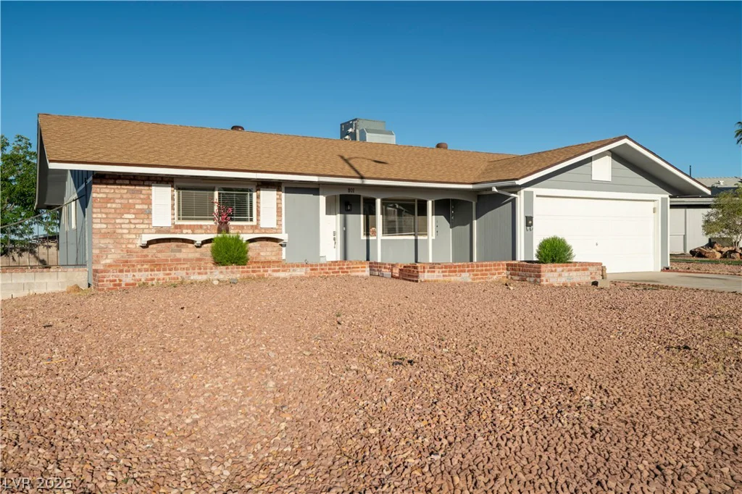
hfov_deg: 61.9
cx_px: 371
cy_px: 247
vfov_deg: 43.6
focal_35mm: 30
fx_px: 618
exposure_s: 1/500
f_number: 8
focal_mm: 30
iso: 100
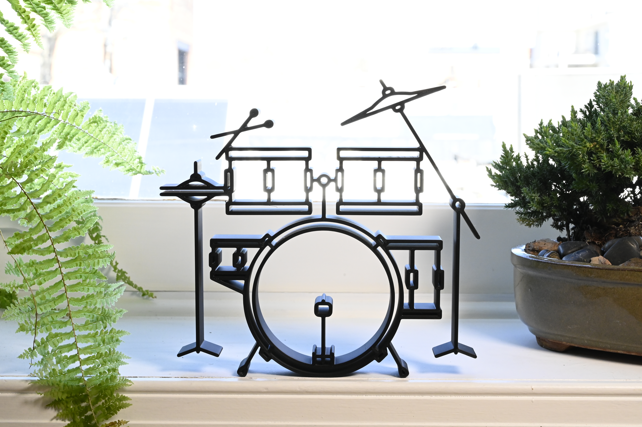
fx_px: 1247
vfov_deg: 19.4
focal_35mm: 70
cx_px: 321
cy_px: 214
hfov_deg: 28.9
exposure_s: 1/125
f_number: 18
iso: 4000
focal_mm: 70
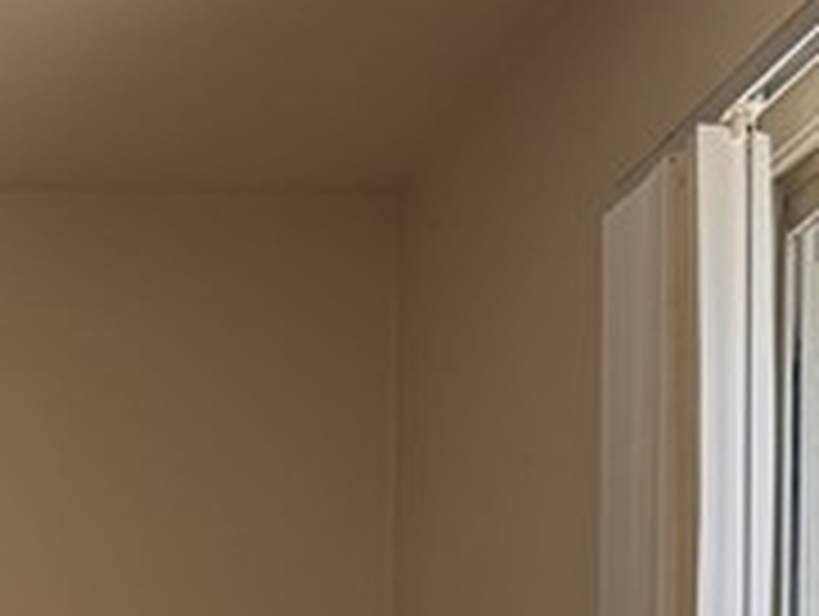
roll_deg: -0.1
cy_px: 1236
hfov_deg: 13.8
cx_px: -364
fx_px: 3198
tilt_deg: -0.9
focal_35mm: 135
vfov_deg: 10.2
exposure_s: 1/677
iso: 100
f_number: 1.78
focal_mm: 6.76
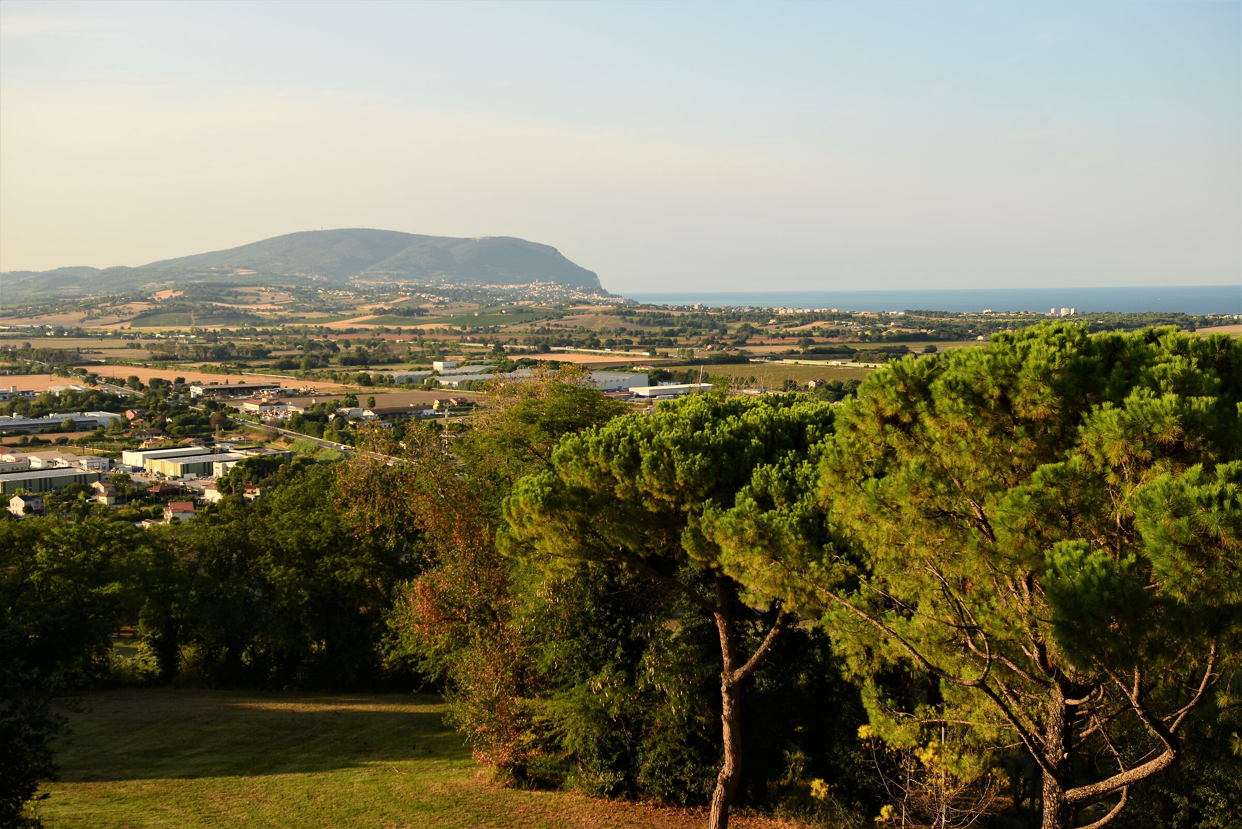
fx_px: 1587
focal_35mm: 46
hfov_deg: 42.7
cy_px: 414
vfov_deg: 29.3
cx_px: 621
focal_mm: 46
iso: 100
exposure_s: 1/250
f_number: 6.3
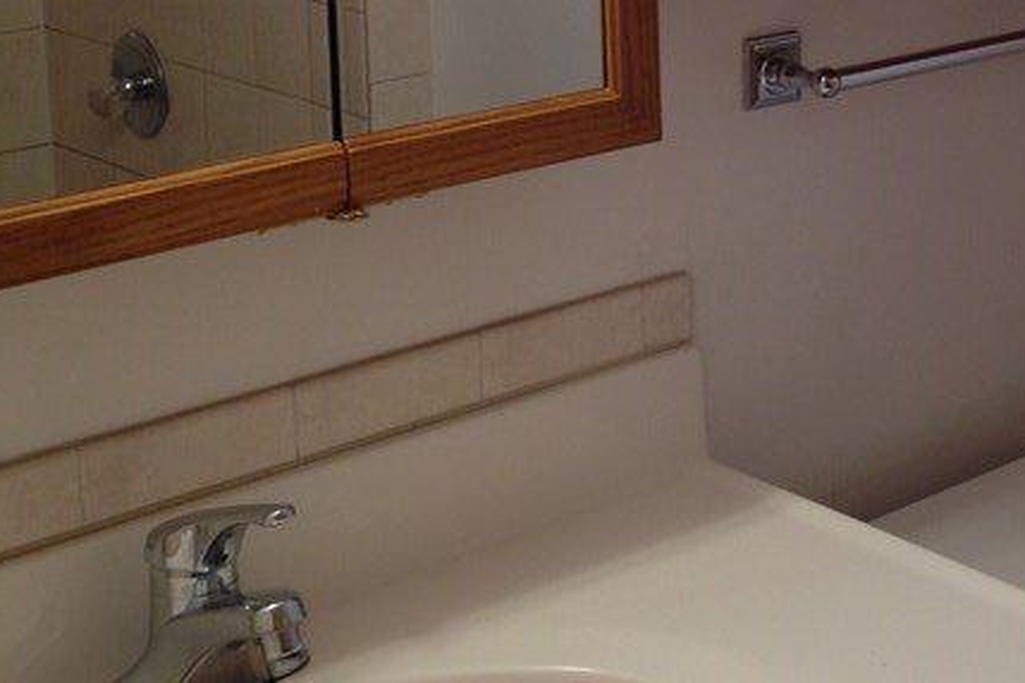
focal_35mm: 82
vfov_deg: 16.2
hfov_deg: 24.4
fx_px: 2335
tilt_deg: -8.6
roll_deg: +2.3
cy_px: -41
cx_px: 791
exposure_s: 1/20
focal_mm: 4.12
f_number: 2.4
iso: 50
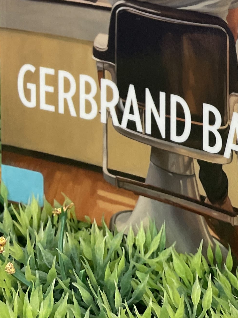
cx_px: 204
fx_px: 733
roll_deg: +0.2
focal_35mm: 80
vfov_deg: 21.3
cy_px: -134
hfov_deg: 18.2
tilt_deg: -4.8
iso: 125
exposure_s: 1/121
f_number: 1.6
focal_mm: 4.2
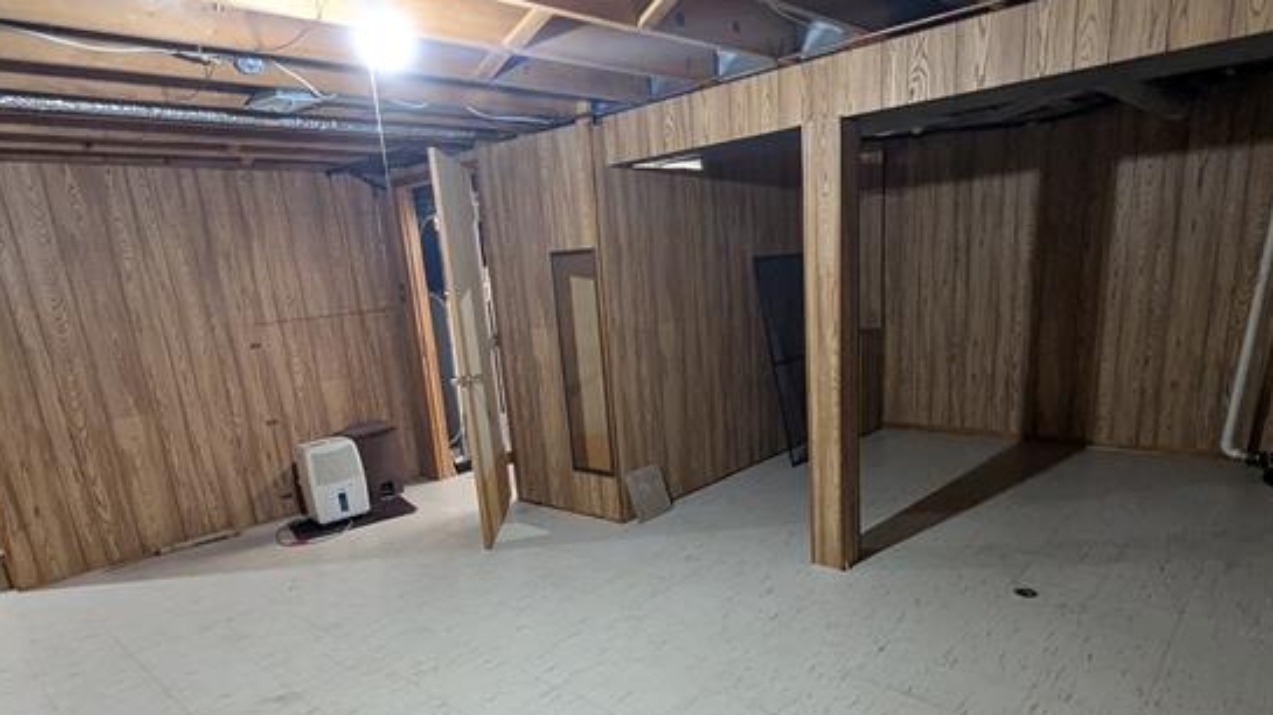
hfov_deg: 86.6
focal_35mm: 20
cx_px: 649
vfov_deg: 54.8
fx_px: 675
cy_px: 467
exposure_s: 1/30
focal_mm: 1.95
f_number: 2.2
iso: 401
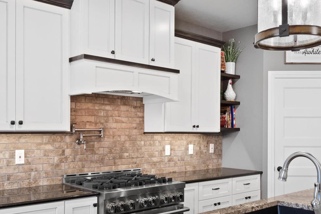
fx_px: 348
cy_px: 133
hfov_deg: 49.6
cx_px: 164
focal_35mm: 39
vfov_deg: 34.0
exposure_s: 1/2.5
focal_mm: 15
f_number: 10
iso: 400
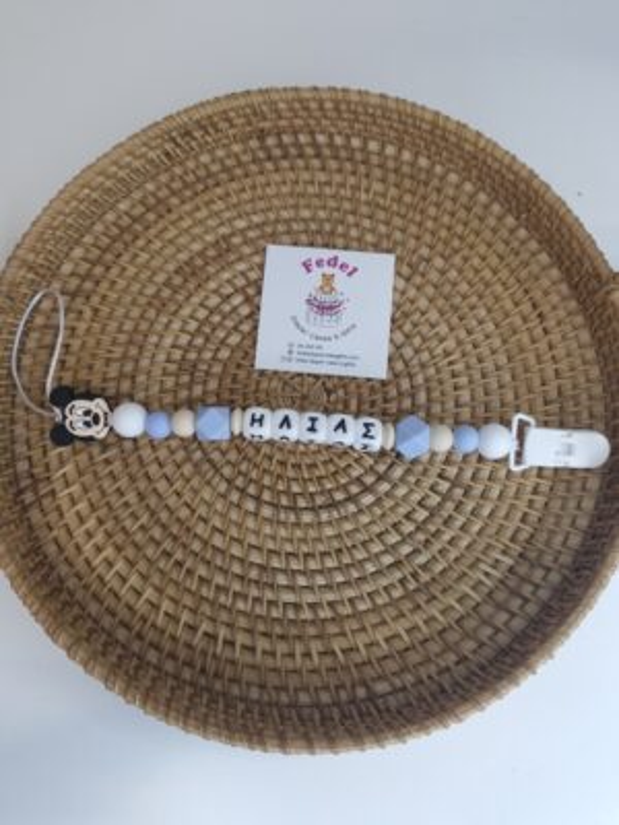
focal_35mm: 23
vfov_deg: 73.9
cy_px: 412
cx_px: 310
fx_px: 548
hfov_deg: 58.9
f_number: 1.8
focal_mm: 5.54
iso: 100
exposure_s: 1/100
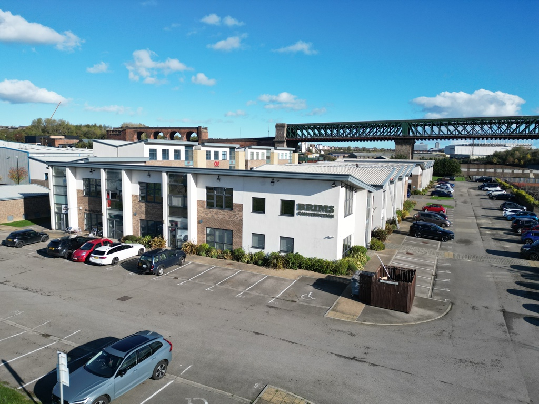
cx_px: 270
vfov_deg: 56.8
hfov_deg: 71.6
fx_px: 374
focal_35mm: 24
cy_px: 202
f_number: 1.7
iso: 150
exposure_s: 1/3200
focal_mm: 6.72
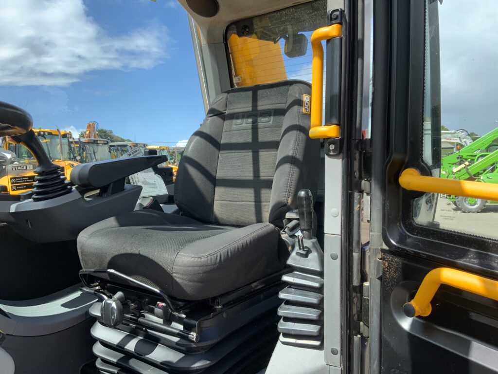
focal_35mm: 29
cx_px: 249
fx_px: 417
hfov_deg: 61.7
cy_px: 187
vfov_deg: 48.2
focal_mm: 3
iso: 16
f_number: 1.8
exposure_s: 1/719
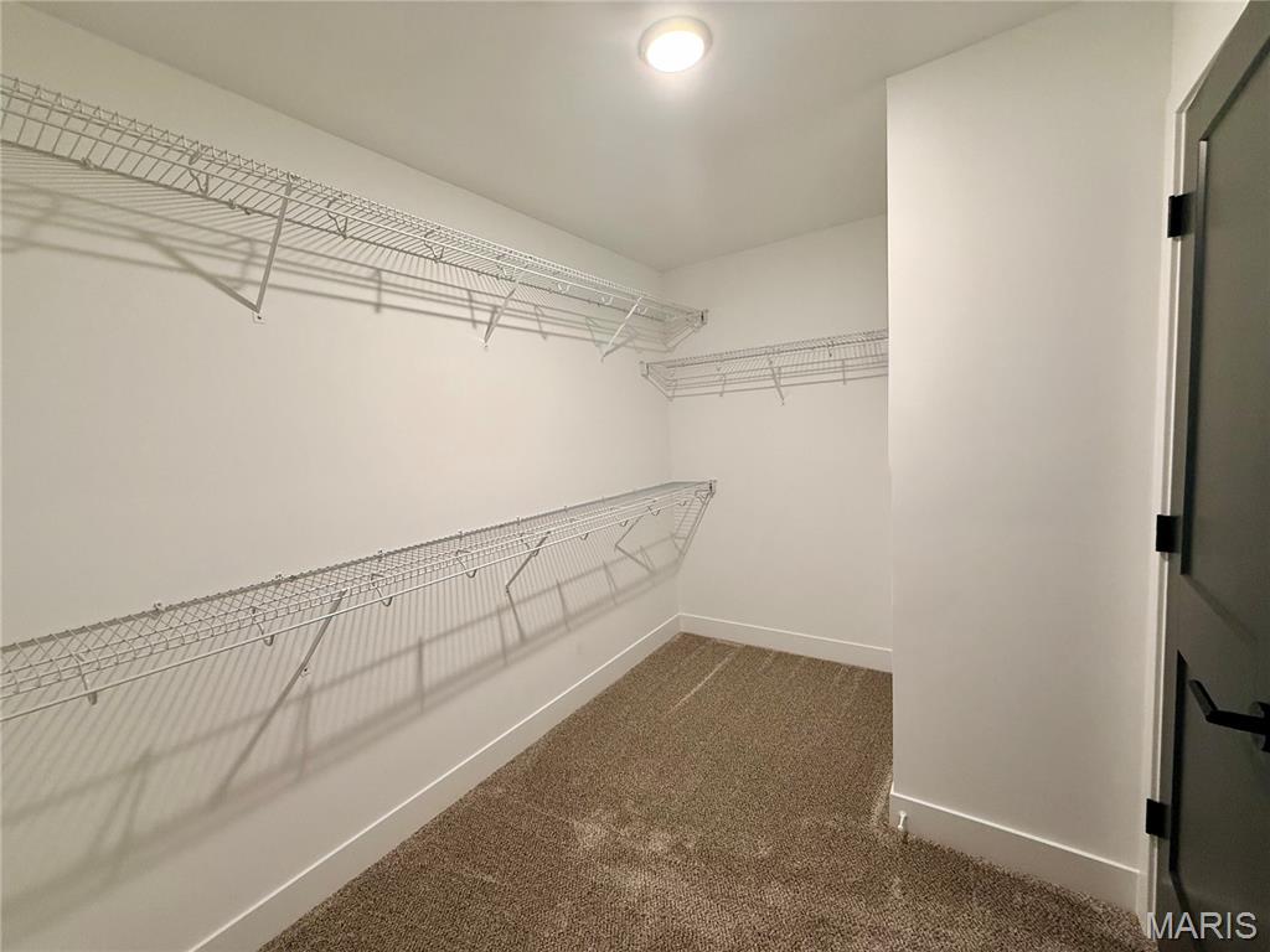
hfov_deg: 102.1
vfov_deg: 85.7
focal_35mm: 14
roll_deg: +3.4
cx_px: 635
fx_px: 514
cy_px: 476
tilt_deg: -5.4
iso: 200
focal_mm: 2.22
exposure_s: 1/60
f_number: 2.2
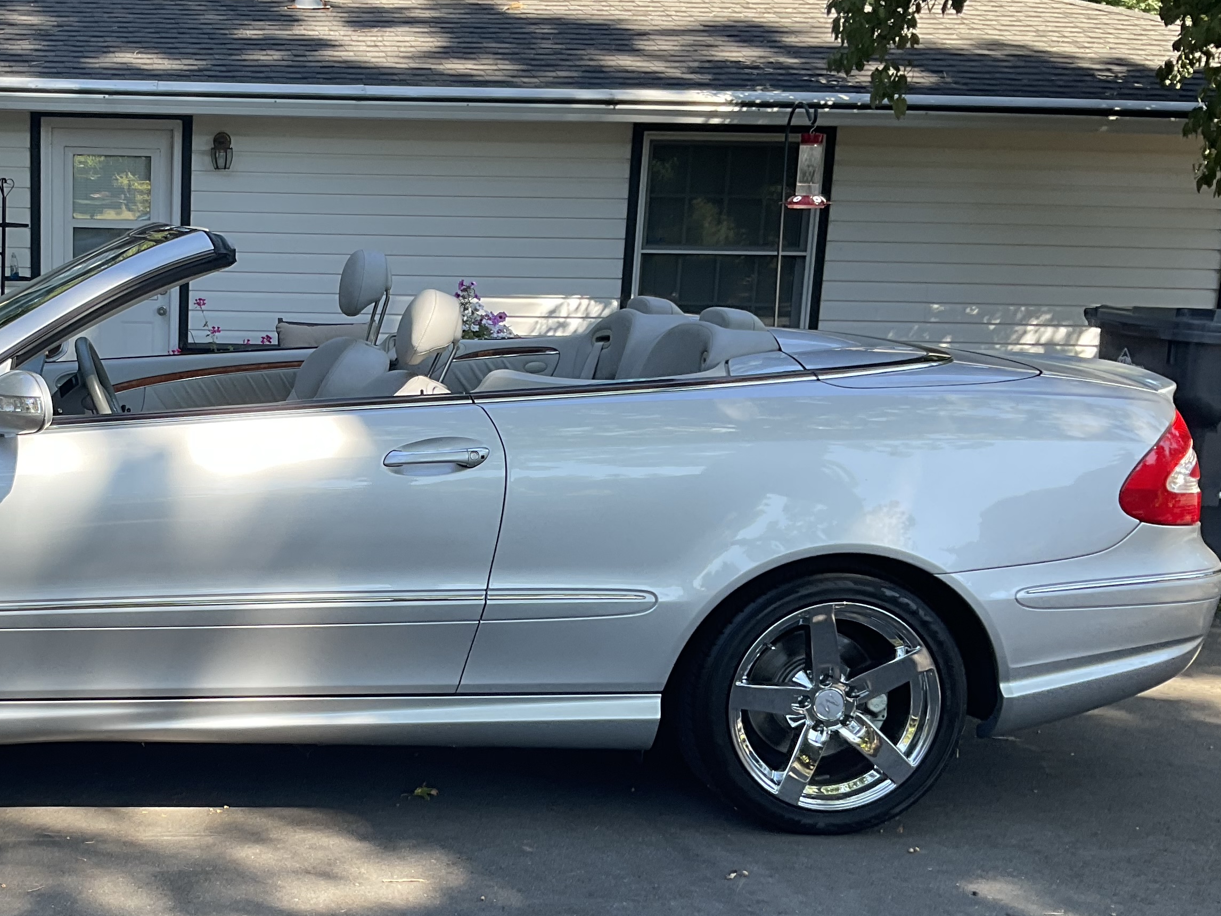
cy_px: 553
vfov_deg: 28.5
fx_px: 1799
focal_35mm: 51
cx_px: 196
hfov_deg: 35.9
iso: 16
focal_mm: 3
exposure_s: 1/159
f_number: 1.8
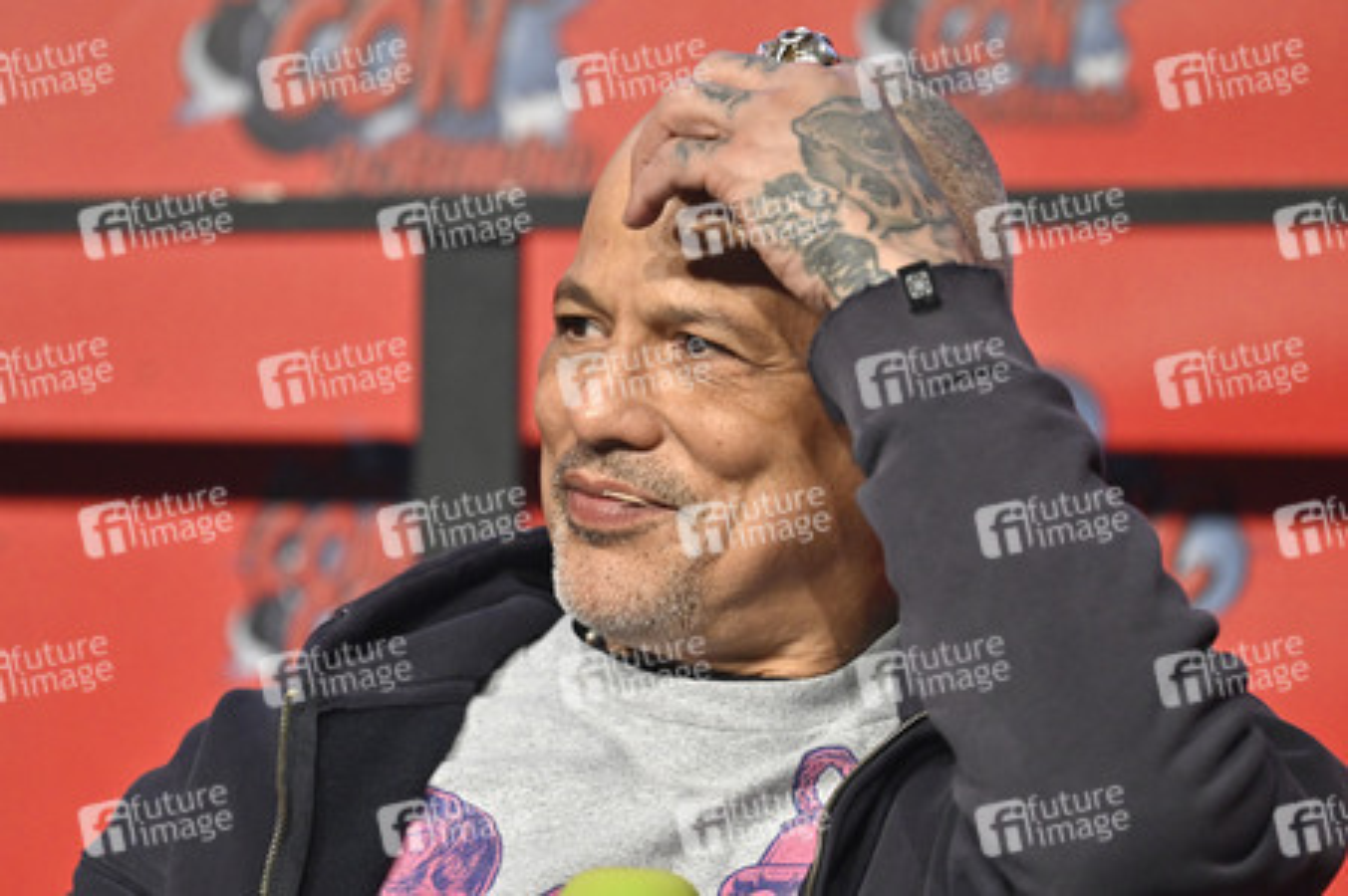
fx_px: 14966
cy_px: 448
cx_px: 674
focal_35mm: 400
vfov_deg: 3.4
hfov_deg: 5.2
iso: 2500
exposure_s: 1/400
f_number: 5
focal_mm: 400
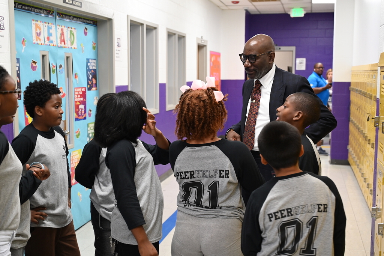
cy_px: 128
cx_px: 192
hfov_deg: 43.6
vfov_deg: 29.8
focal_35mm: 45
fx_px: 480
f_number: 4
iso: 1800
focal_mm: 45
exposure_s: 1/125
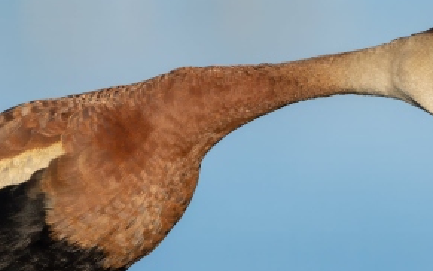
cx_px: 277
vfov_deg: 0.6
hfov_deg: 1.0
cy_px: 258
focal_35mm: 2170
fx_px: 25612
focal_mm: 775
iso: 2500
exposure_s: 1/3200
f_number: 8
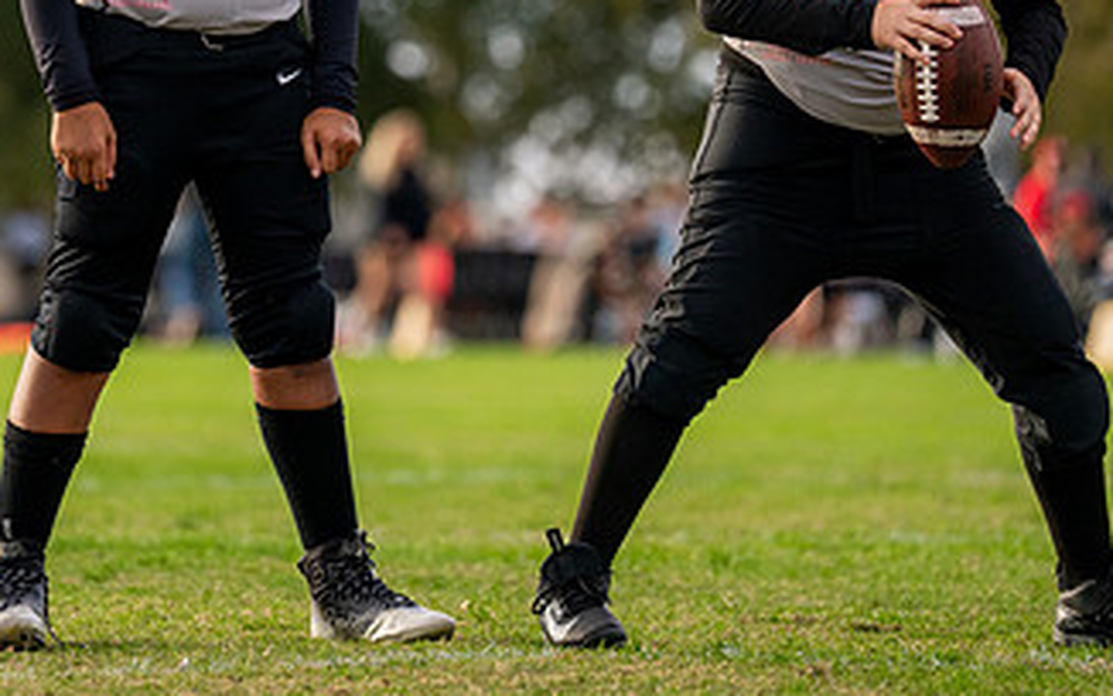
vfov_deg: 4.1
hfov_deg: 6.5
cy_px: -6
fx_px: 9831
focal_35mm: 324
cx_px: 228
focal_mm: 158
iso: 400
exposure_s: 1/1600
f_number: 2.8
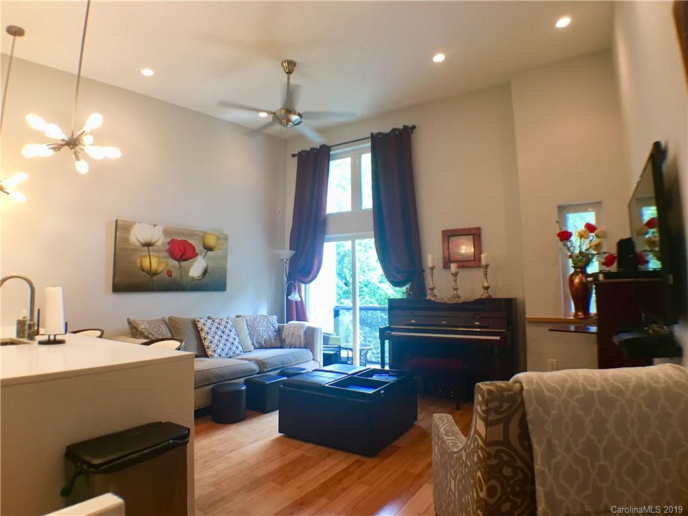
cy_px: 258
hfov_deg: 61.7
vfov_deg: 48.2
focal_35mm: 29
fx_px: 576
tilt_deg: +5.9
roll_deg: +0.8
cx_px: 344
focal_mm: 4.15
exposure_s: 1/15
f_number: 2.2
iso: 40
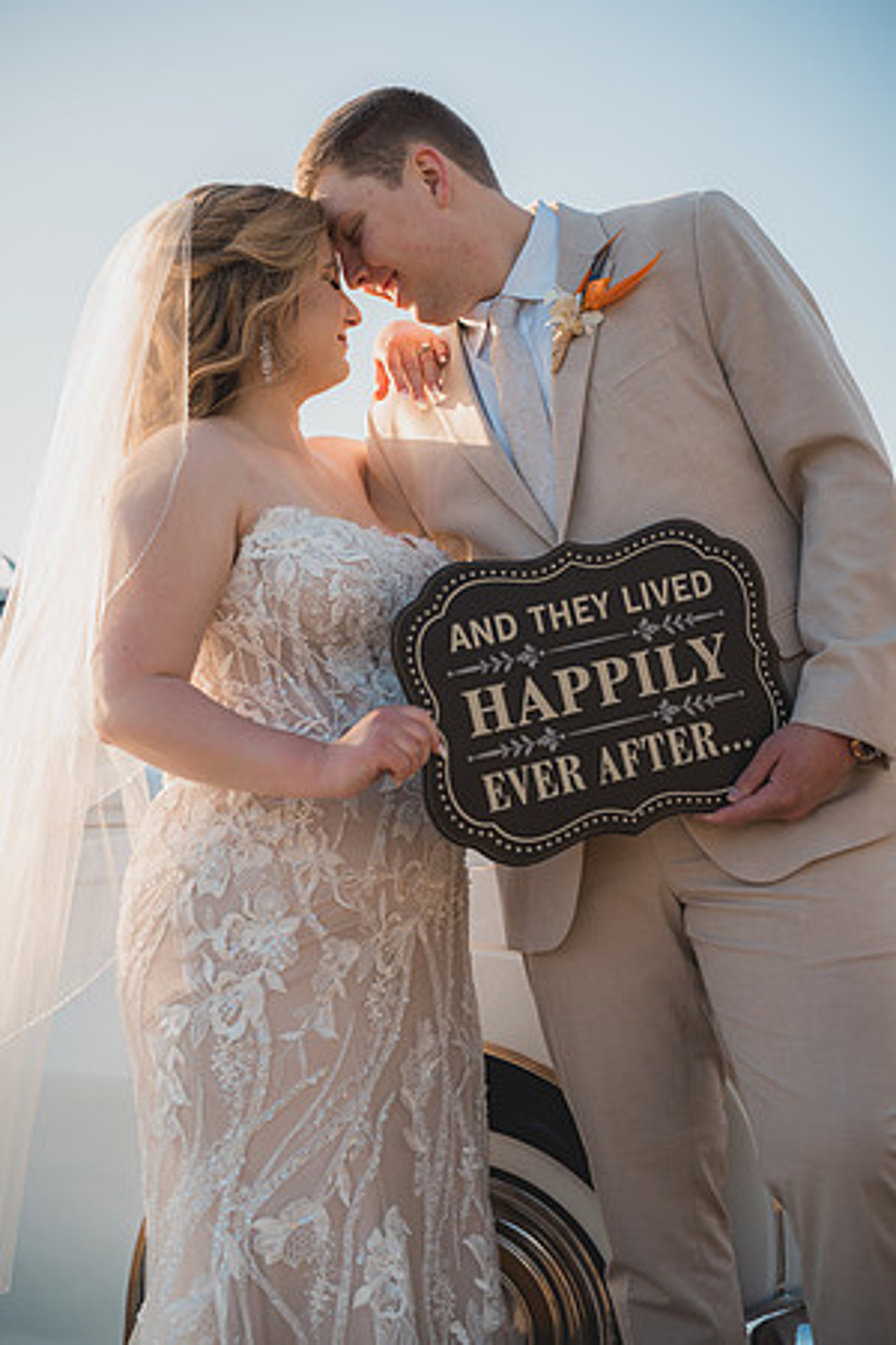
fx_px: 1867
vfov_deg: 39.6
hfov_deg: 27.0
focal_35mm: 50
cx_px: 448
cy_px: 672
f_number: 2.5
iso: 125
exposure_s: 1/800
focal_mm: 50
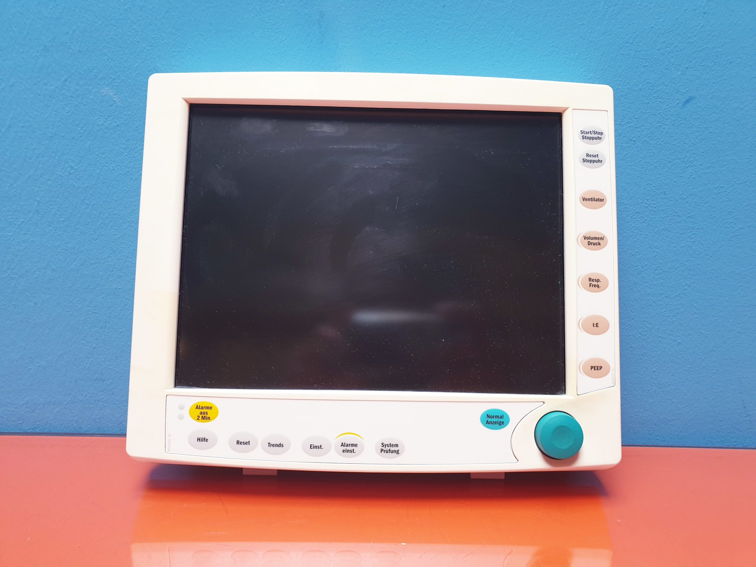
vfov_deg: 53.1
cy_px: 284
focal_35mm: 26
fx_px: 568
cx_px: 378
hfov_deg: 67.3
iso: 125
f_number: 2.4
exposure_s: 1/50
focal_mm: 4.3
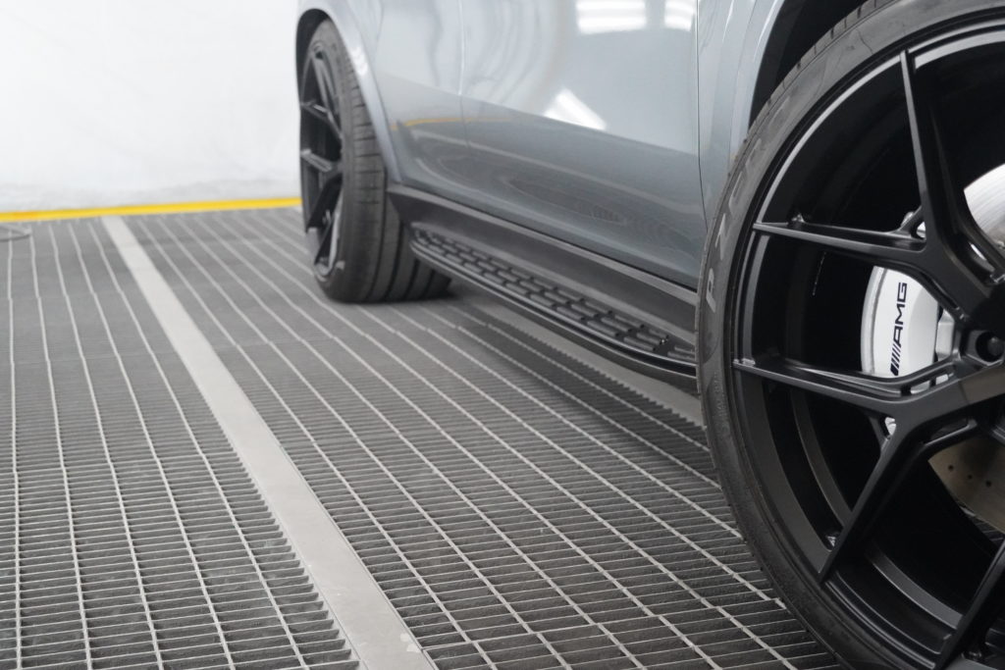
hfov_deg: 33.9
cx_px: 502
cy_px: 335
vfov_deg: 23.0
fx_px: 1647
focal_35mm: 59
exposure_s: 1/160
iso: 12800
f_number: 5.6
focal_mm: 59
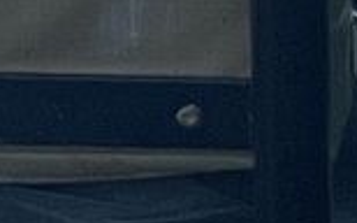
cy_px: -358
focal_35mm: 572
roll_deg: +3.4
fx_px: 5561
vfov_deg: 2.3
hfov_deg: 3.6
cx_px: -501
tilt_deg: -5.5
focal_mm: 6
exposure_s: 1/428
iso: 25
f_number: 2
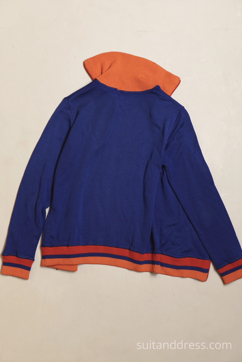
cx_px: 121
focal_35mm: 48
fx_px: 484
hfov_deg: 28.1
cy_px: 181
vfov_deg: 41.1
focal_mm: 32
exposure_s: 1/50
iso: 400
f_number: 5.6
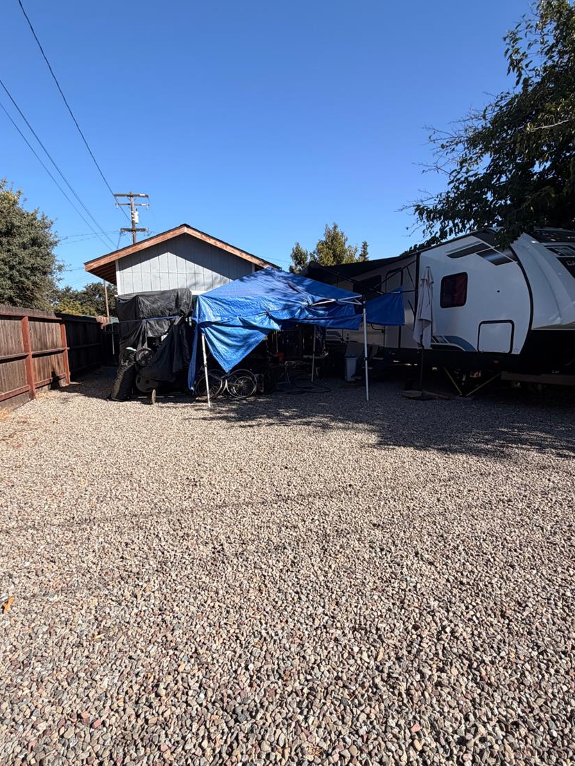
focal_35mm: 19
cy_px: 400
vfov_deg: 84.6
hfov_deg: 68.7
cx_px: 297
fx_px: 421
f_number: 2.2
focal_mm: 2.22
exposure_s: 1/770
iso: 25
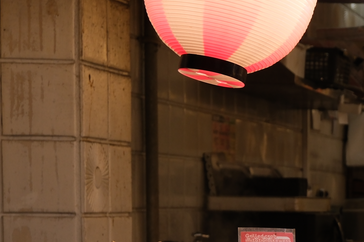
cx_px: 666
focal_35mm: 150
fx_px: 1517
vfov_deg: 9.0
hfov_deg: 12.4
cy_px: 323
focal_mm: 27.1
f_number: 4.5
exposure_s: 1/160
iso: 250
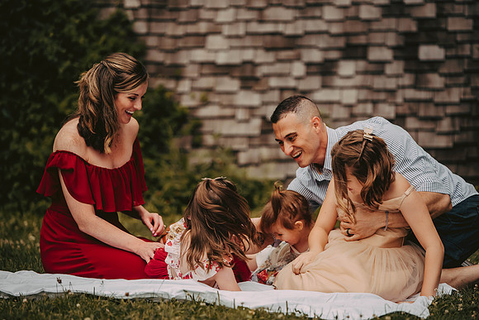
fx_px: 2063
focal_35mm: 155
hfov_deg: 13.2
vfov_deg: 8.9
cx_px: 240
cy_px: 160
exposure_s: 1/4000
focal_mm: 155
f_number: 2.8
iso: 640
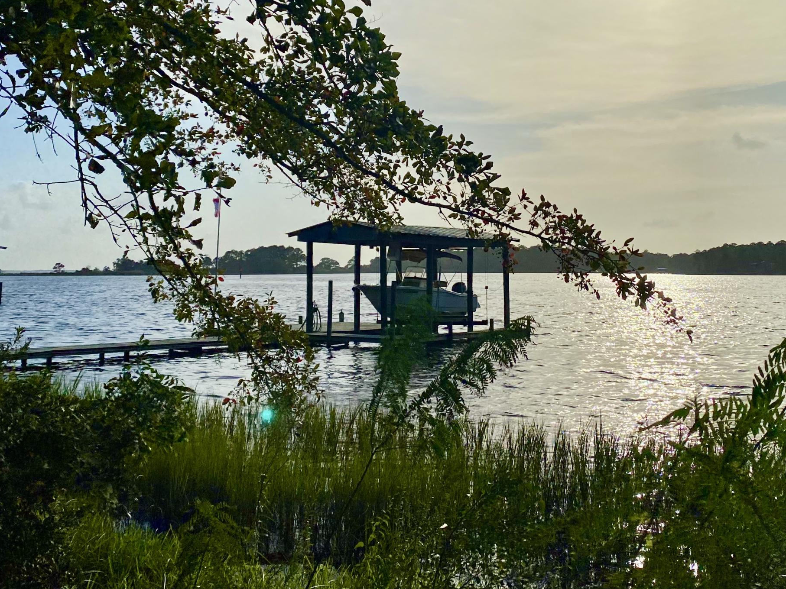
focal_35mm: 43
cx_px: 458
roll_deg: -0.1
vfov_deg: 33.2
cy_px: 181
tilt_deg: +5.9
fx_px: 976
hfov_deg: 43.7
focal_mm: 4.25
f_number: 1.8
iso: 40
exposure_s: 1/12658
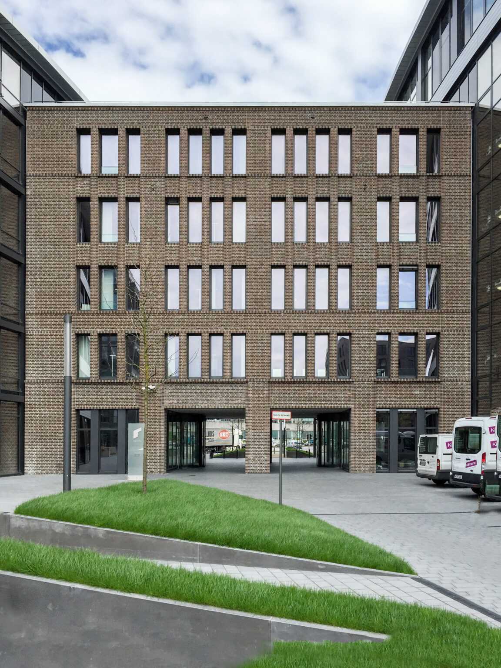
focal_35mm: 29
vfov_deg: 61.7
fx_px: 560
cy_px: 334
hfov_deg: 48.2
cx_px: 250
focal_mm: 4.15
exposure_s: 1/1464
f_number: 2.2
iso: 32
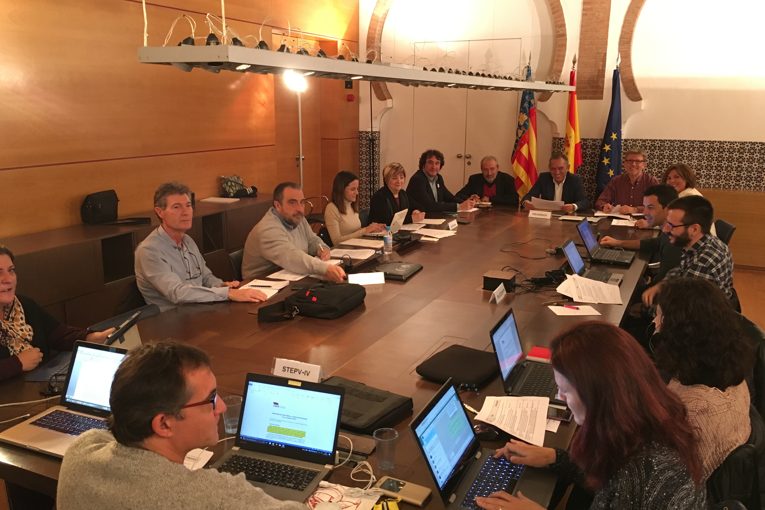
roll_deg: -1.1
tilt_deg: -13.1
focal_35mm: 31
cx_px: 387
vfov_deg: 42.3
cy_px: 259
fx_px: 659
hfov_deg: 60.3
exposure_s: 1/20
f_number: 2.2
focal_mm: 4.15
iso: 200
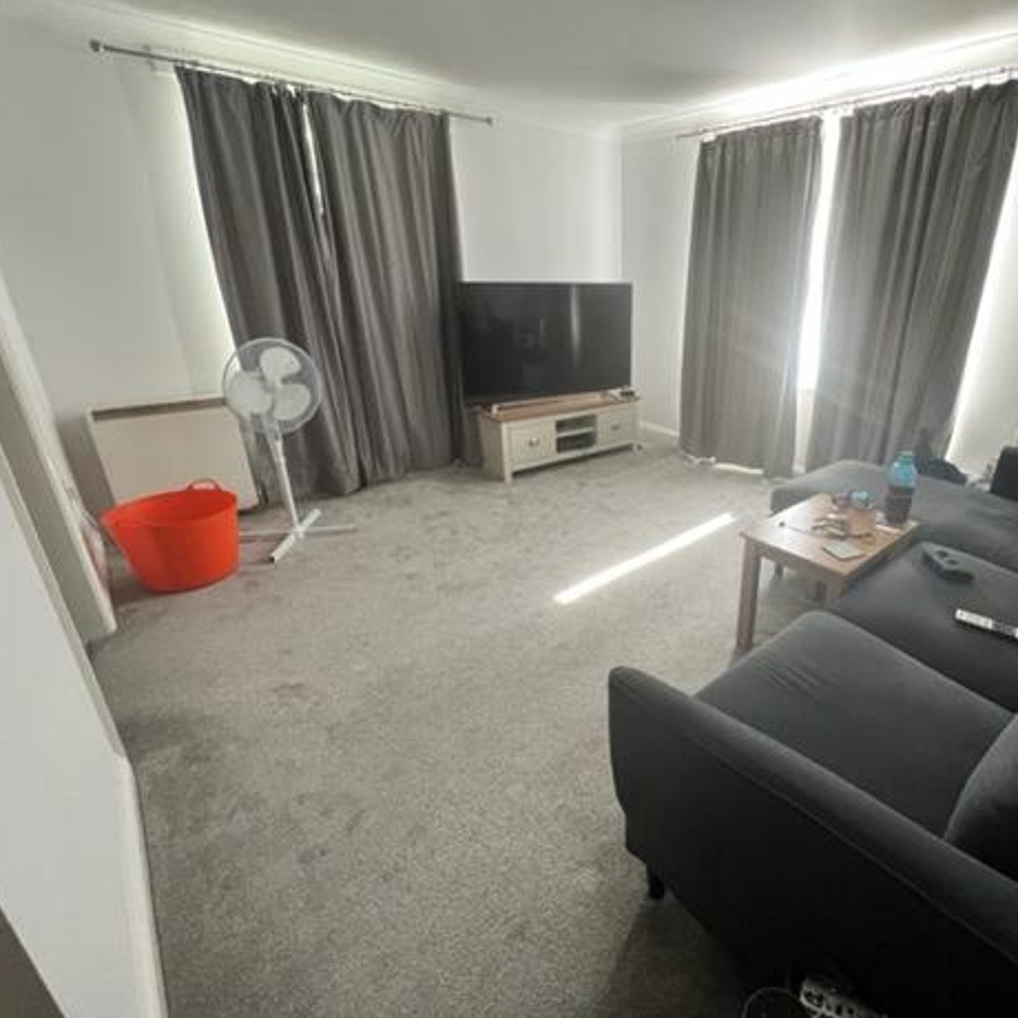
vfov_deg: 87.4
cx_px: 646
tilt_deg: -19.8
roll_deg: -1.5
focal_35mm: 16
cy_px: 491
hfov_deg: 85.4
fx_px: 532
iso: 160
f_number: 1.8
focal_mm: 1.57
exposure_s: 1/100
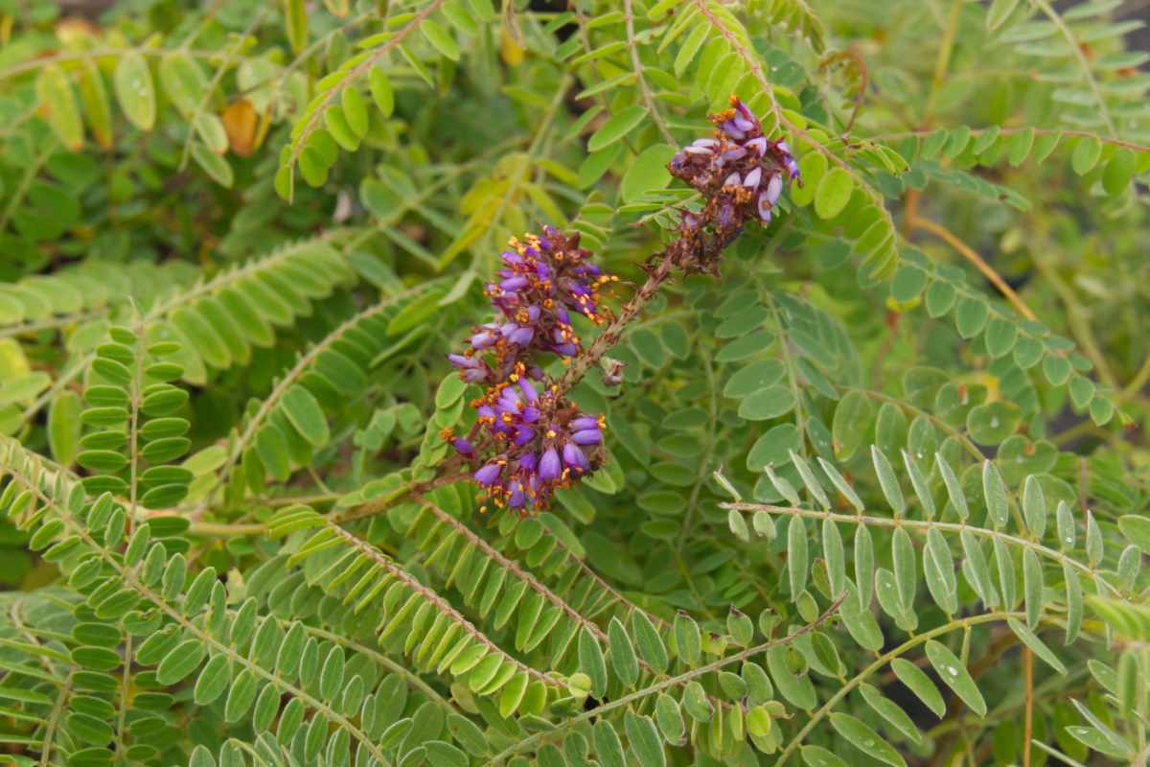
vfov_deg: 16.6
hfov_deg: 24.6
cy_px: 384
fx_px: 2635
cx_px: 575
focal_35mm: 82
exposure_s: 1/100
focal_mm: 55
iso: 1000
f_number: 16
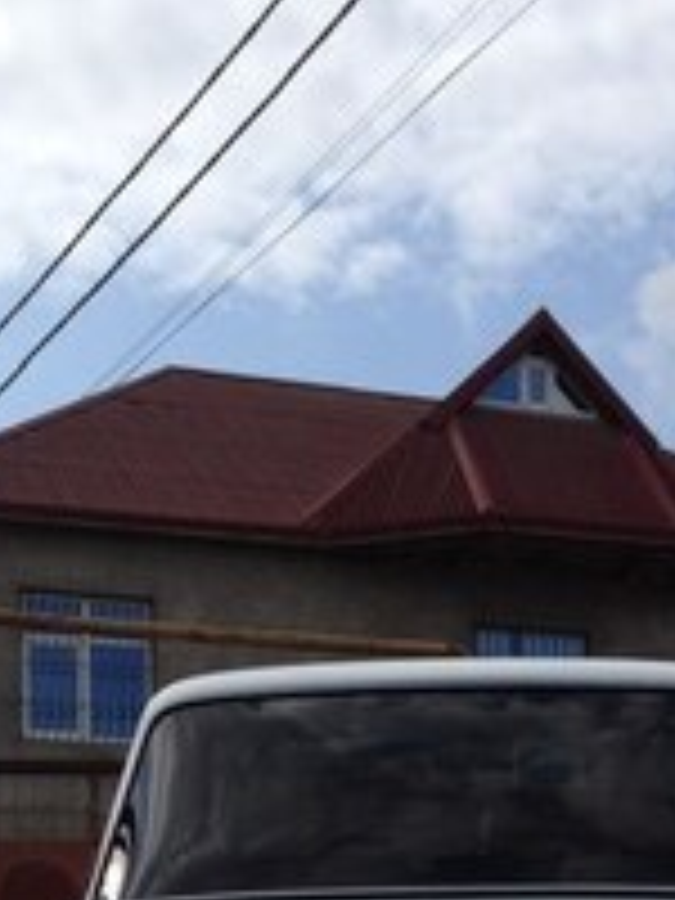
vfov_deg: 22.6
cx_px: 486
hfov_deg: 17.9
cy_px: 963
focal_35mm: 82
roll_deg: +0.8
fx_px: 2132
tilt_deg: +6.1
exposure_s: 1/2169
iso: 50
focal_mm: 4.12
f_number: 2.4
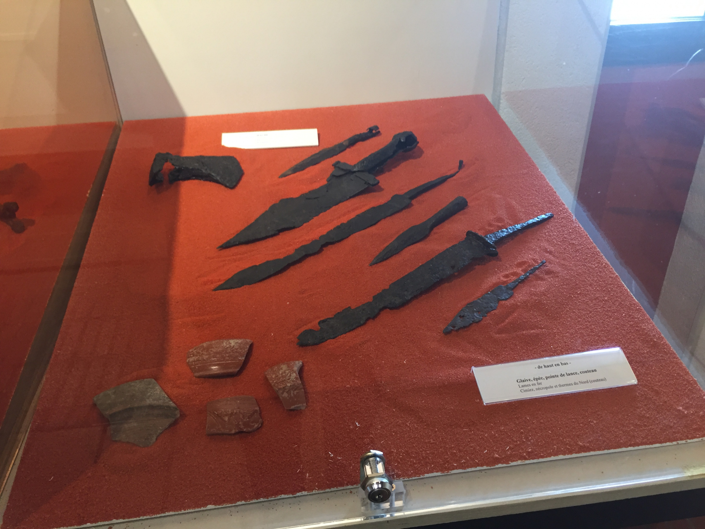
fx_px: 591
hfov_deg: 61.7
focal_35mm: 29
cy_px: 264
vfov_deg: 48.2
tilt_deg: -31.3
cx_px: 352
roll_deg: +1.8
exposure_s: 1/33
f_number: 2.2
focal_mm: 4.15
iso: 125
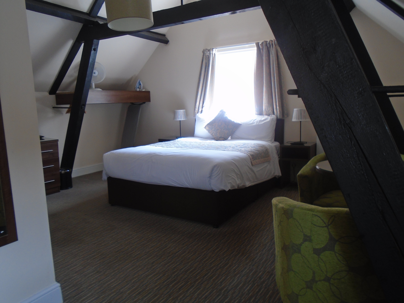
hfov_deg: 67.3
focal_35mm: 26
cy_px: 152
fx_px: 303
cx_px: 202
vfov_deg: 53.1
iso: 100
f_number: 3.2
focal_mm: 4.6
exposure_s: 1/30
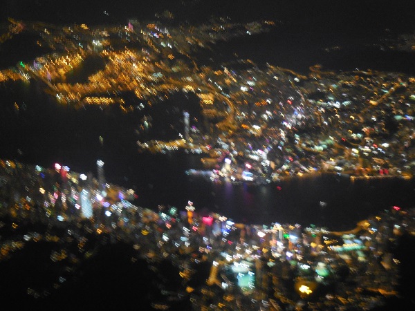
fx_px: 839
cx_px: 208
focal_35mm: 70
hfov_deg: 27.8
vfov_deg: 21.0
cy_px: 156
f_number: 4.7
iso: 800
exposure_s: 1/1.3
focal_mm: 12.6
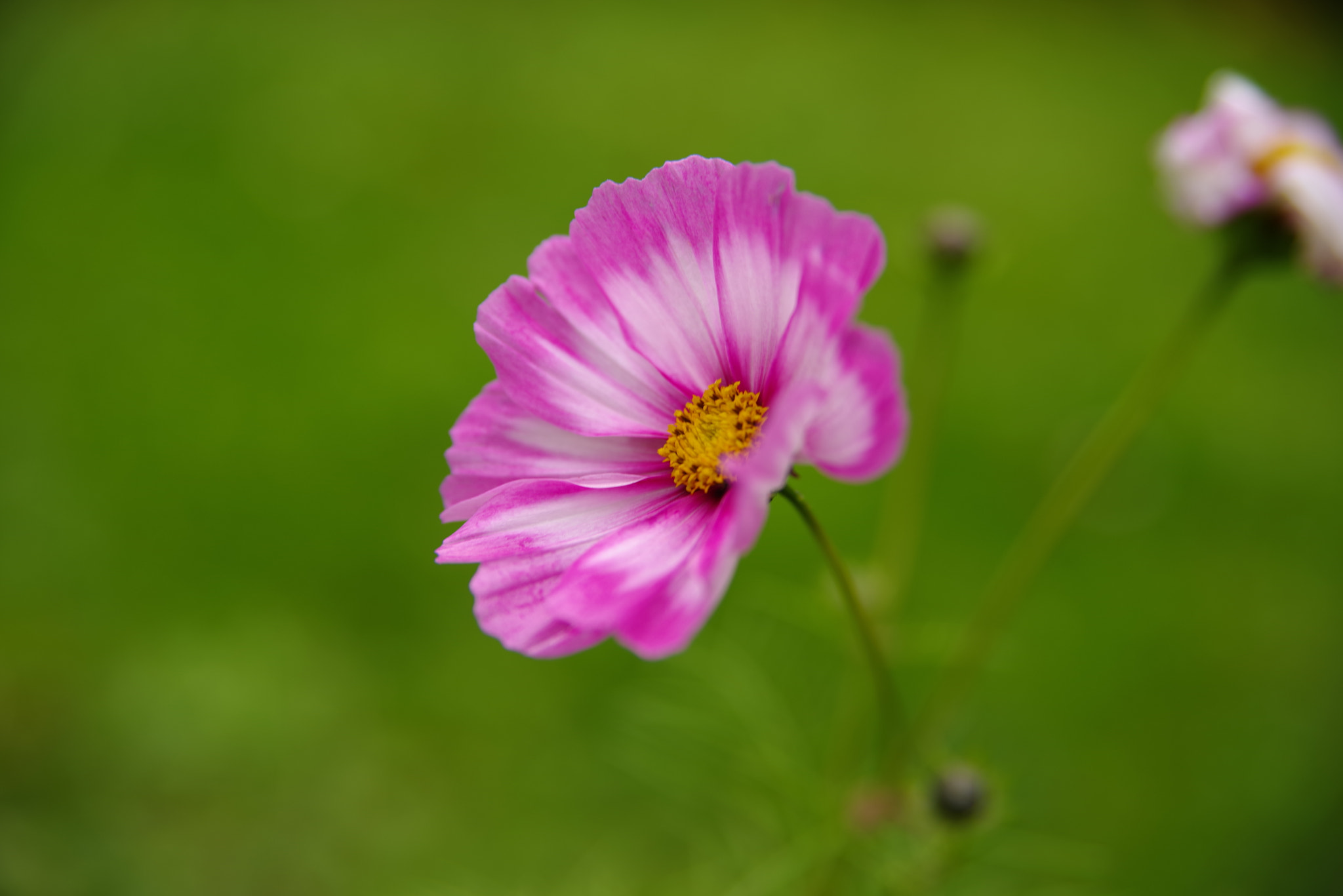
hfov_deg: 27.0
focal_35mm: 75
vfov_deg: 18.2
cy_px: 448
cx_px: 672
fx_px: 2799
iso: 100
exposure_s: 1/20
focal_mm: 75
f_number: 3.5
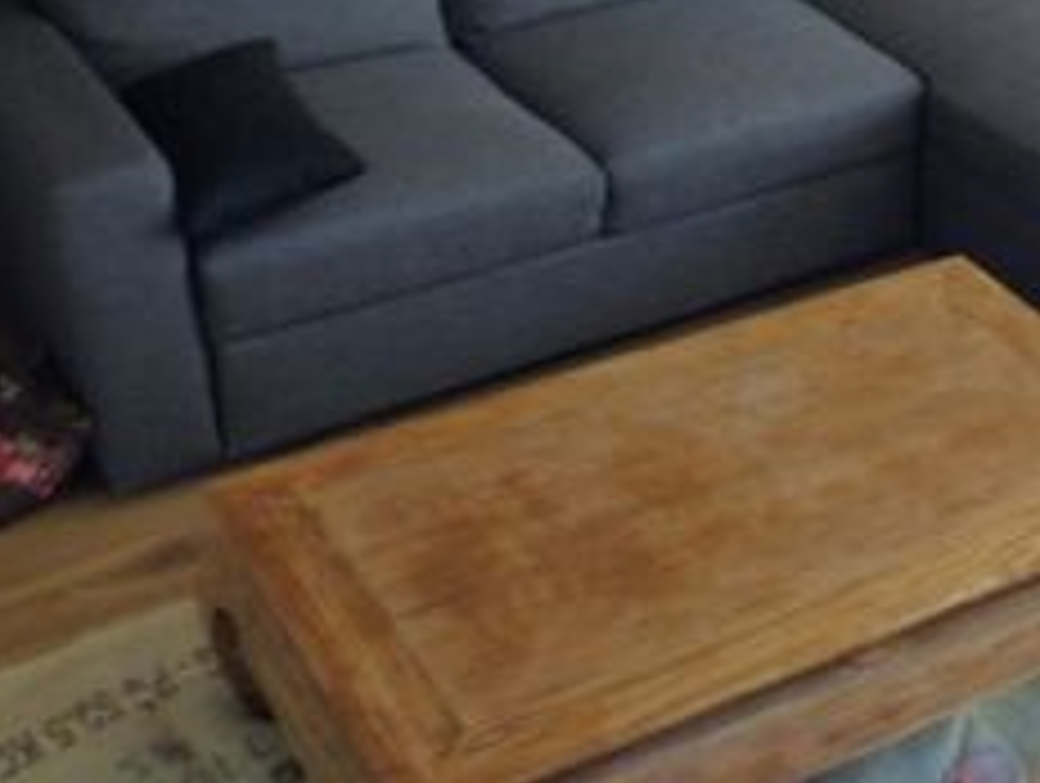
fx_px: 2106
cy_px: -72
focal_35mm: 70
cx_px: 1099
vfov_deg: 20.1
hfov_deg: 26.0
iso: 320
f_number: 2.8
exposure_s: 1/30
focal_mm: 4.8
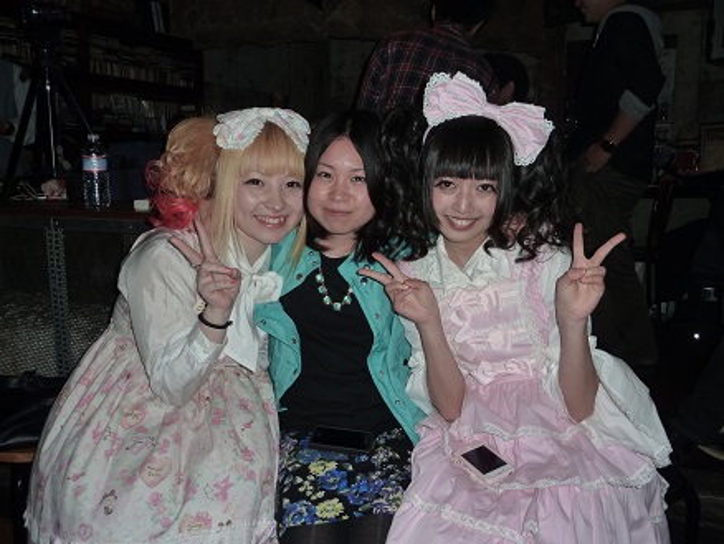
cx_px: 362
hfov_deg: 56.8
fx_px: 670
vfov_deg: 44.2
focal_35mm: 32
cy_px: 272
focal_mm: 5.3
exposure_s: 1/125
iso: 125
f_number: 3.5
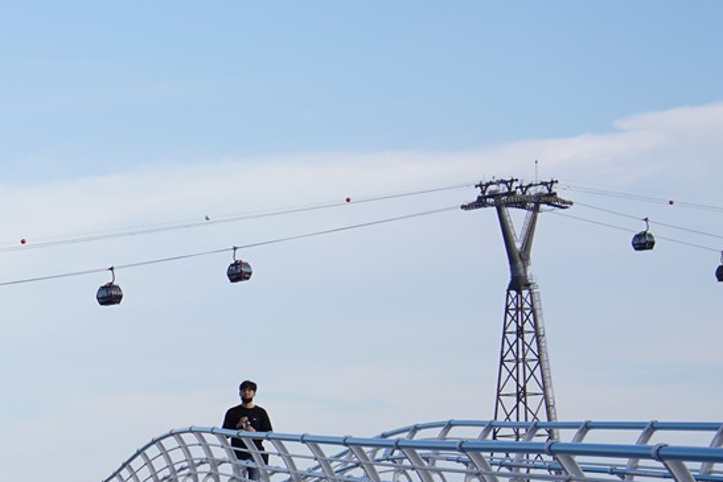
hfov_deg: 14.1
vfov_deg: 10.6
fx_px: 2571
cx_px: -597
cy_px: 524
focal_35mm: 128
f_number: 8
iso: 100
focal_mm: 35
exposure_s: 1/160
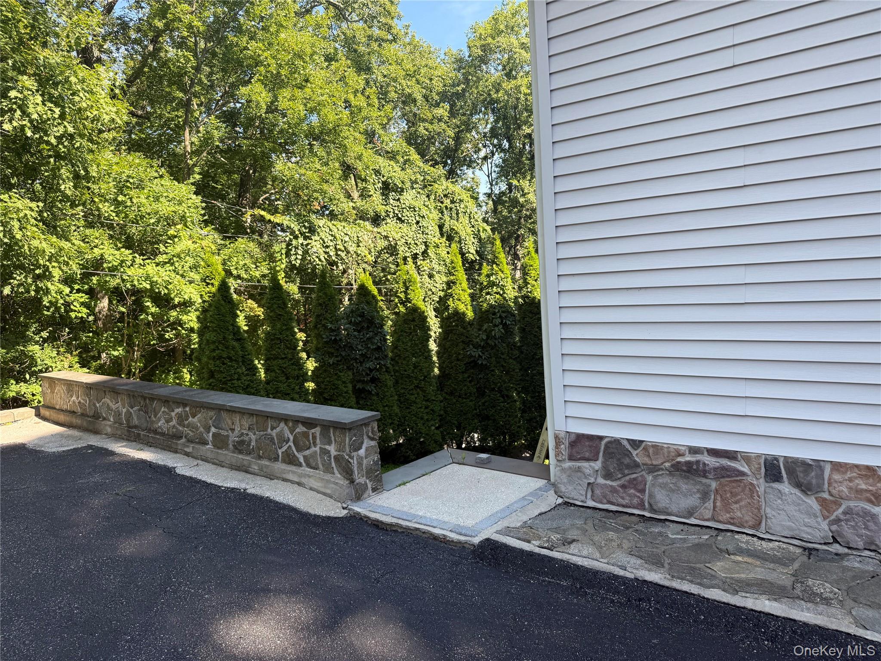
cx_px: 440
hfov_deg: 71.6
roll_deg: +3.8
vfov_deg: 56.8
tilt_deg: -6.0
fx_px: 611
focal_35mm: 24
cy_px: 330
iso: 100
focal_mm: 6.76
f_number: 1.78
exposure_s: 1/796
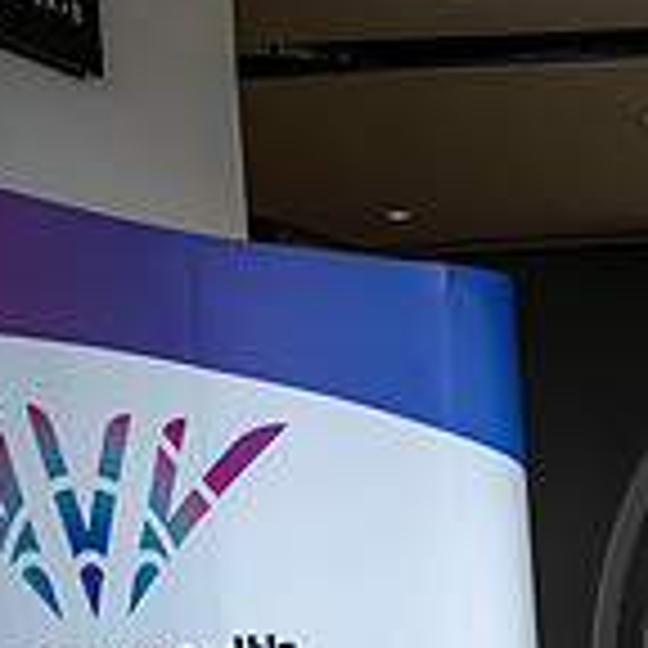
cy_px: 673
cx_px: 1058
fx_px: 1737
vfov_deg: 20.4
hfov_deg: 18.1
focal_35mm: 82
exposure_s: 1/200
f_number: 2.8
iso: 640
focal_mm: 24
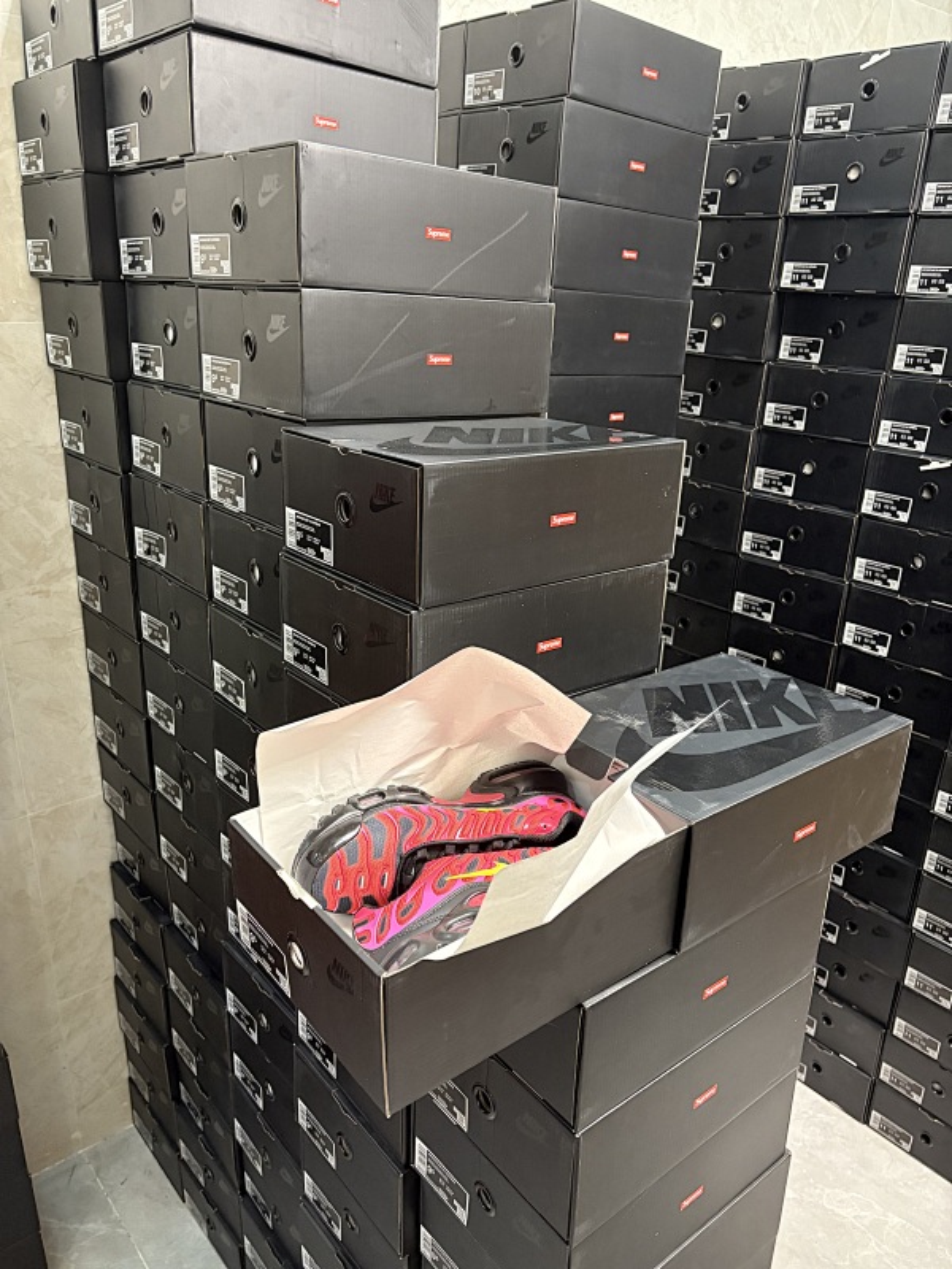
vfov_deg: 67.3
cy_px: 634
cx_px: 476
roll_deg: -1.3
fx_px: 953
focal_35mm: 26
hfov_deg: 53.1
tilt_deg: -21.3
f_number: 1.6
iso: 400
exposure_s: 1/50
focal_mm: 5.96
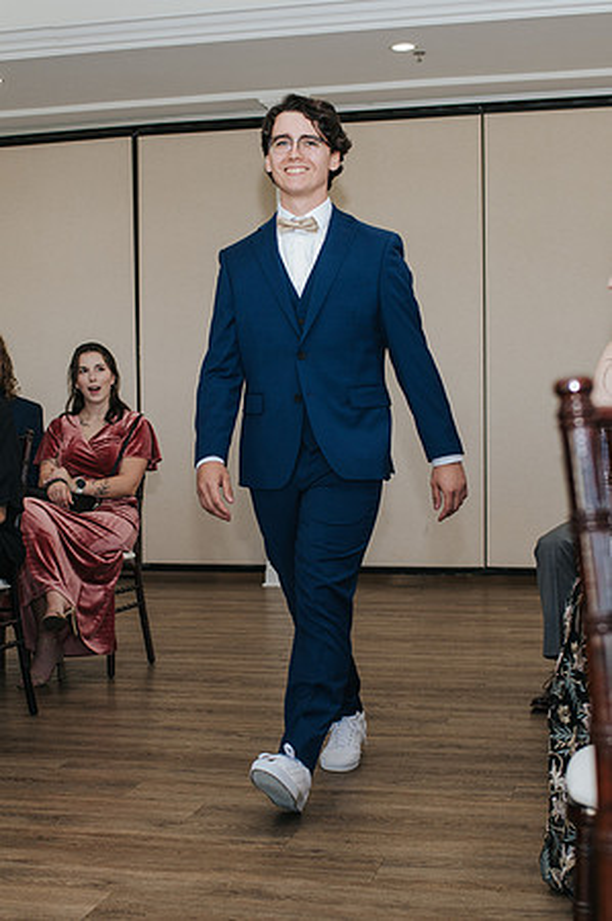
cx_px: 226
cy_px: 493
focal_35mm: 58
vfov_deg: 34.5
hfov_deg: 23.3
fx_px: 1481
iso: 800
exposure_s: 1/200
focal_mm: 35
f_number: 3.5
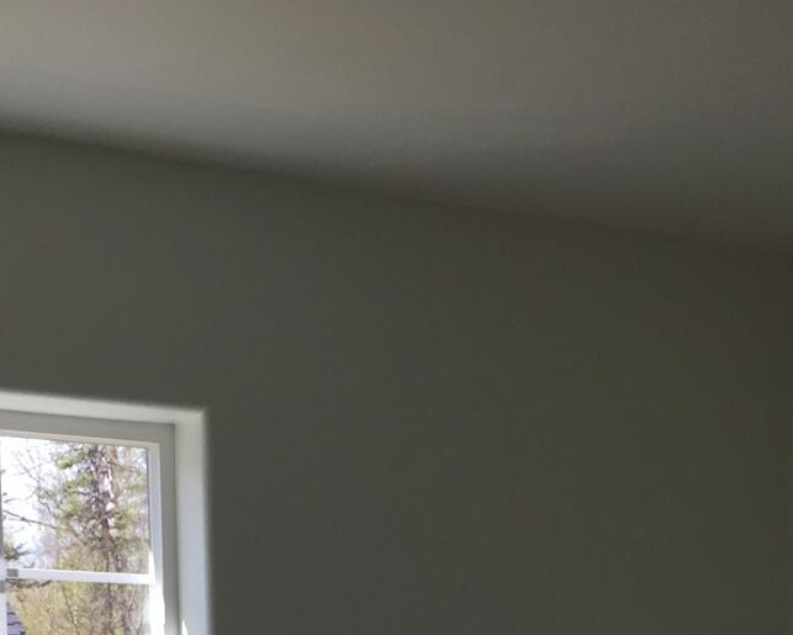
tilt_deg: -7.0
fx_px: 2066
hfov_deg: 21.7
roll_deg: -0.6
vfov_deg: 15.4
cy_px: 1088
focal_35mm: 88
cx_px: 450
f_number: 2.2
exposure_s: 1/201
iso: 32
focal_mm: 4.15
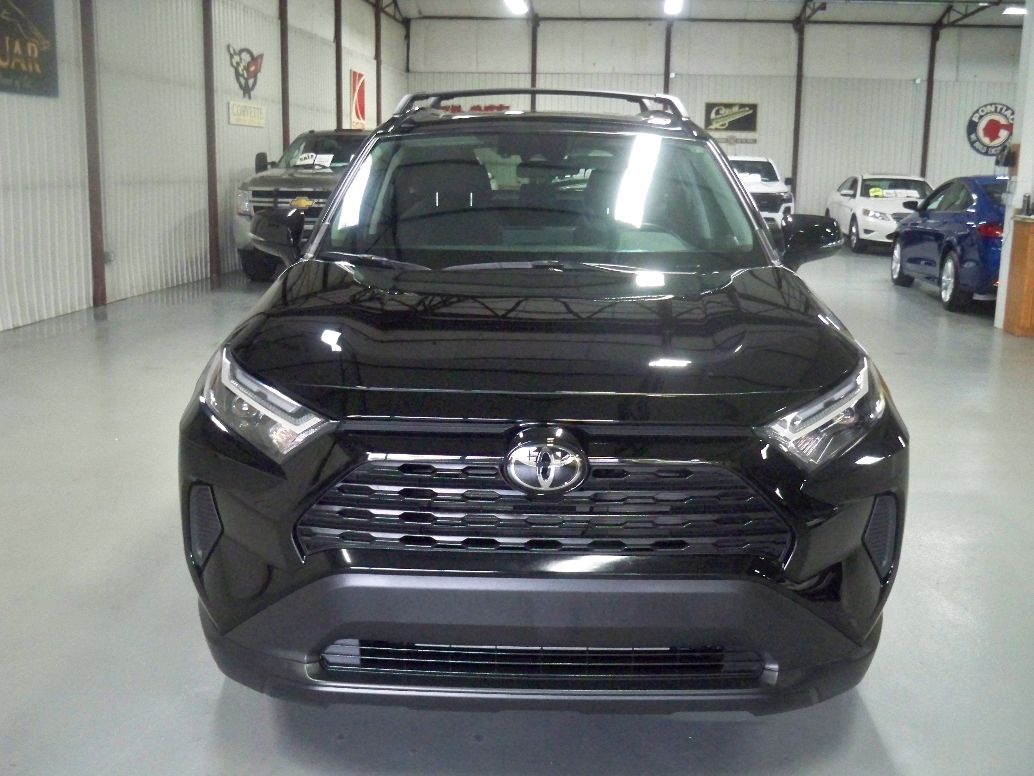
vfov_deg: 40.7
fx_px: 1045
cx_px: 517
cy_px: 388
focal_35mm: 35
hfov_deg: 52.6
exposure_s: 1/60
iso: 800
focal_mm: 6.3
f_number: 3.1
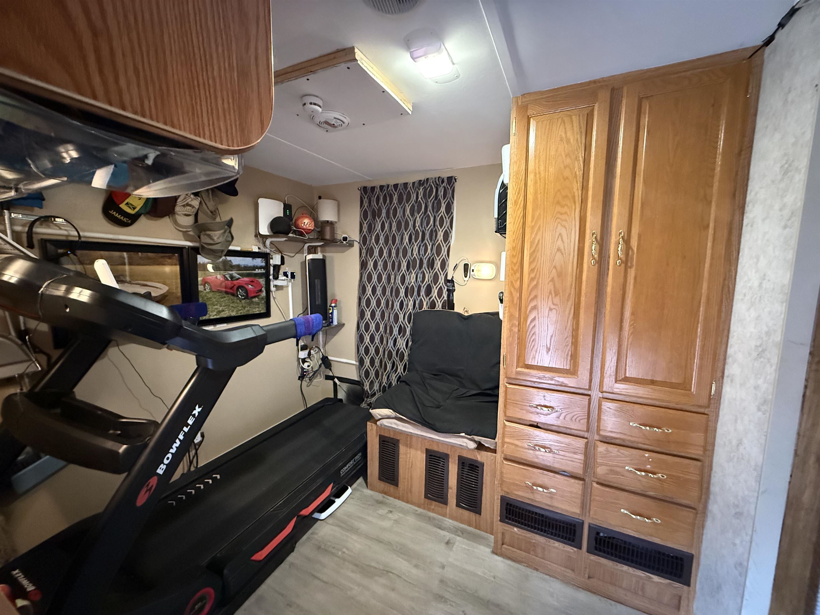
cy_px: 308
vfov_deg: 85.7
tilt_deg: -6.5
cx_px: 410
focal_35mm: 14
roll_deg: -0.8
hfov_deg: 102.1
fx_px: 332
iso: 1250
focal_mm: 2.22
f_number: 2.2
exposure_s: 1/47
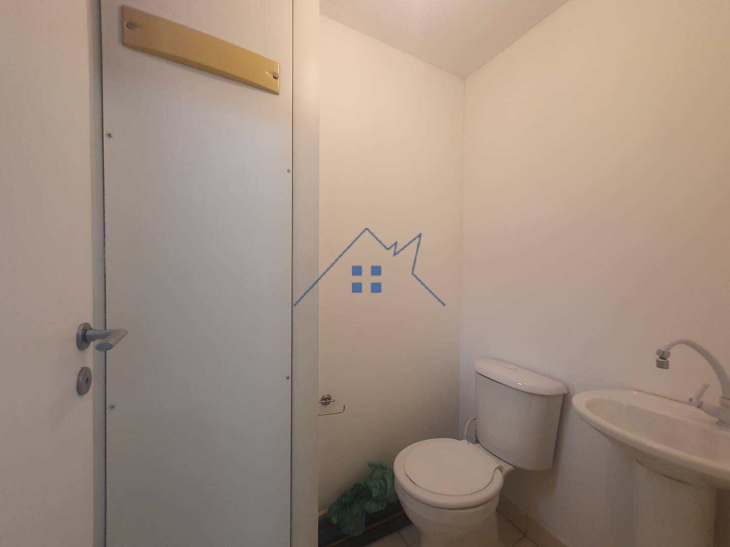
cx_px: 365
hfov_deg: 106.2
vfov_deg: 89.9
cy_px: 274
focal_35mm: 13
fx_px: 274
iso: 160
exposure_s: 1/60
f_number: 2.2
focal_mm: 1.8
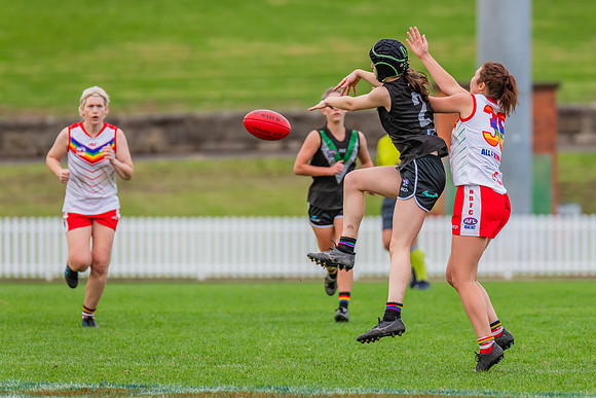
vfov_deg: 2.5
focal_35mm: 550
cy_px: 180
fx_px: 9101
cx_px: 388
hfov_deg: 3.8
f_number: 5.6
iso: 800
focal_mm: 420
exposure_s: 1/1000
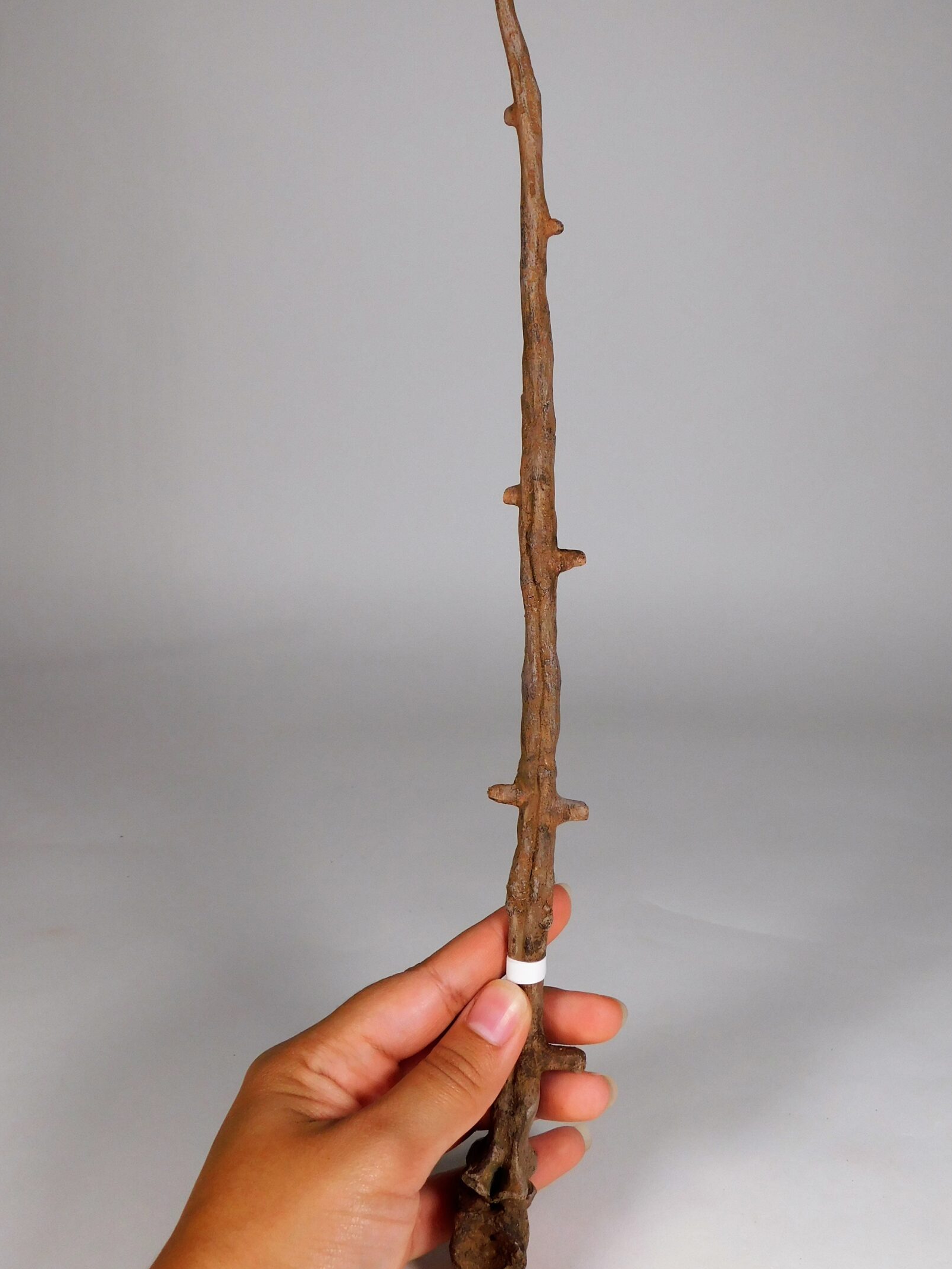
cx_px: 551
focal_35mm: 36
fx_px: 1320
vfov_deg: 51.3
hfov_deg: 39.6
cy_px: 590
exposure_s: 1/400
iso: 125
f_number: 3.2
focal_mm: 5.3
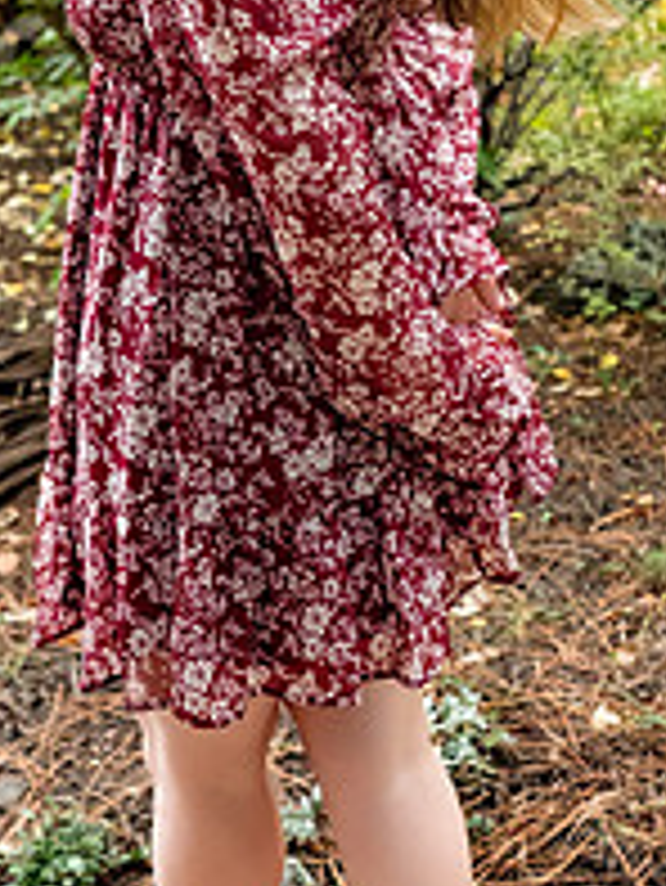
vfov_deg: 24.4
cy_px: 202
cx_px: 410
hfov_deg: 18.7
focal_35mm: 79
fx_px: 2024
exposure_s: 1/1000
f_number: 5.6
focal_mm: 36
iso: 6400
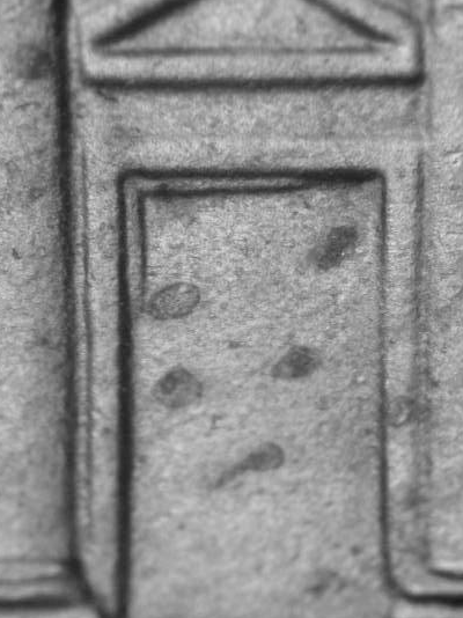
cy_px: 300
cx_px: 271
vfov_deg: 11.3
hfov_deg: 8.5
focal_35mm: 175
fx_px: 3123
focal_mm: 30.2
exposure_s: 1/18.1
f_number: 4.9
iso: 100
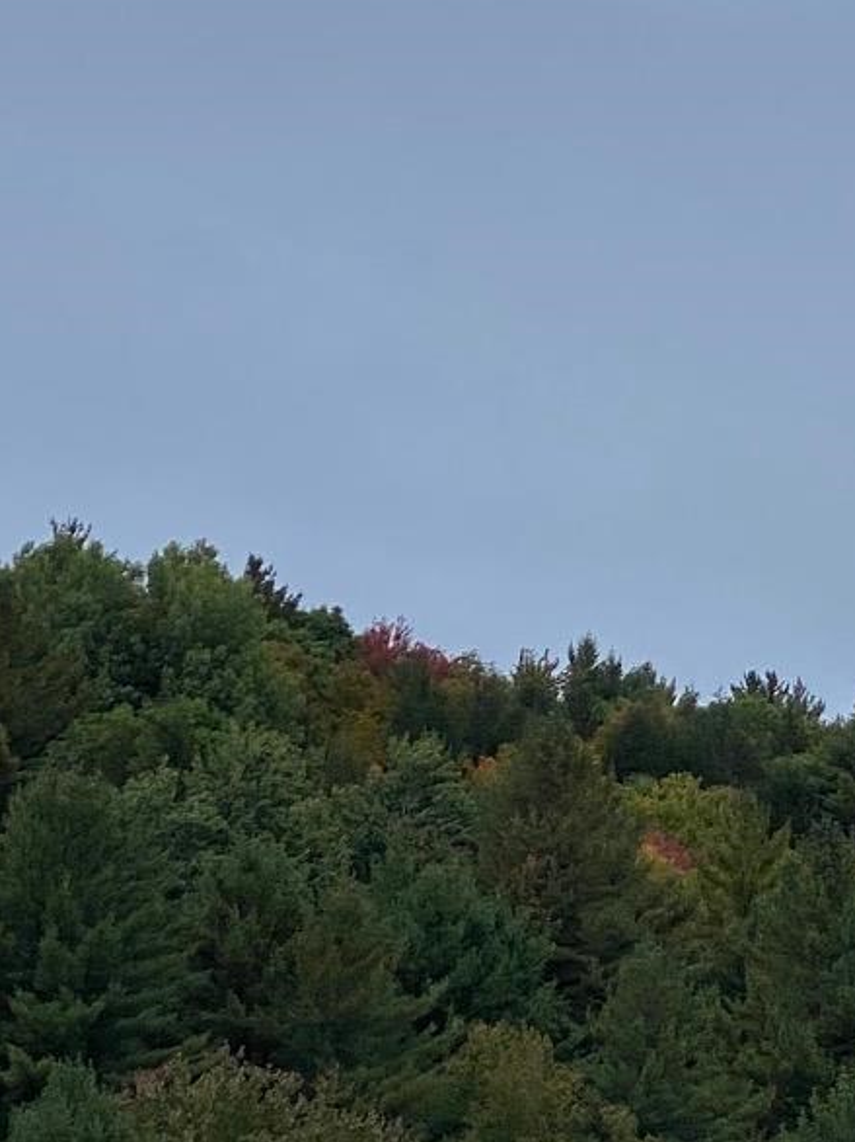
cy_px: 739
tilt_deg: +5.1
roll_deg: -1.1
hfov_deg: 8.1
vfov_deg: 11.0
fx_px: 5899
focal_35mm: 179
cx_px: 1266
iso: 20
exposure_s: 1/489
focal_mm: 6
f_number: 2
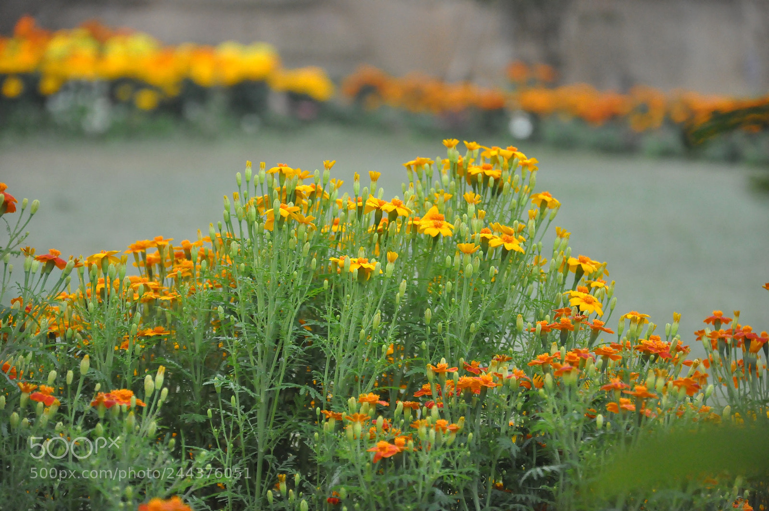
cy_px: 256
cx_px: 384
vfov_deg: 8.7
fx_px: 3361
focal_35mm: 158
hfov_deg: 13.1
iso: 3200
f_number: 5.6
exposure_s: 1/400
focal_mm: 105
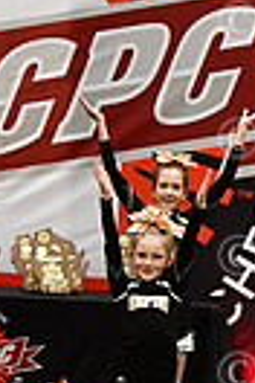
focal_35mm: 474
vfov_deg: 4.3
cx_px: 638
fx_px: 5036
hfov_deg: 2.9
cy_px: 431
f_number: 3.5
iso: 4000
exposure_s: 1/500
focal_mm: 72
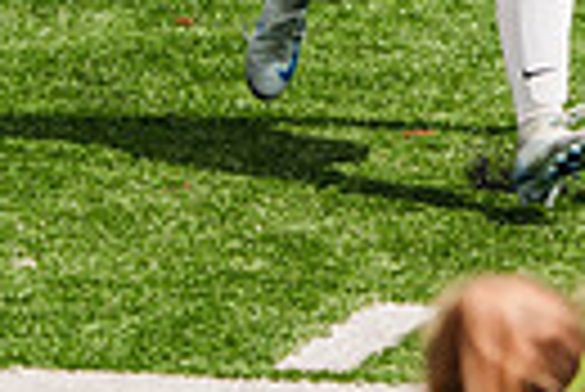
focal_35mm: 1198
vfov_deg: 1.2
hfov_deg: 1.7
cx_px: 742
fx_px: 19489
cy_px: -331
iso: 250
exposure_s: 1/1600
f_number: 5.6
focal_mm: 268
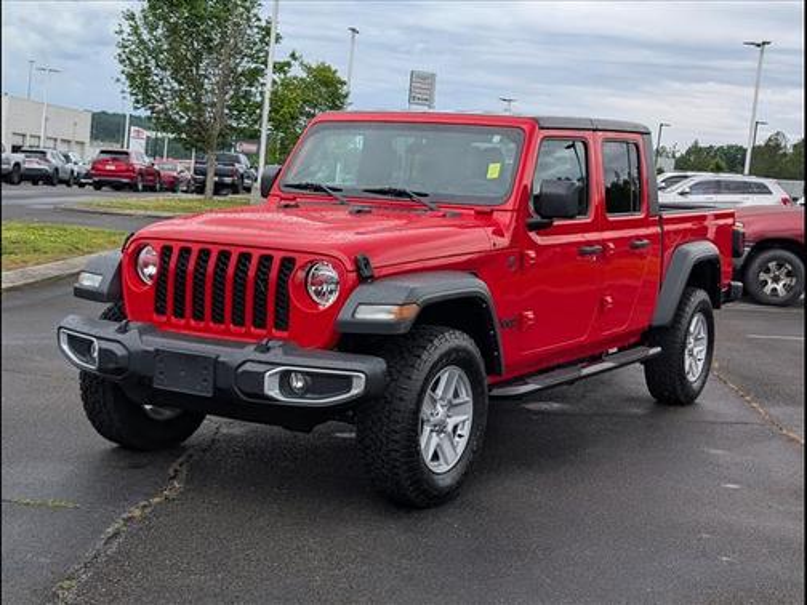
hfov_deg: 38.9
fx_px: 1142
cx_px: 404
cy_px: 302
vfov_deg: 29.7
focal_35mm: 49
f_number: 1.68
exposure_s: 1/667
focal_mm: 6.9
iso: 20
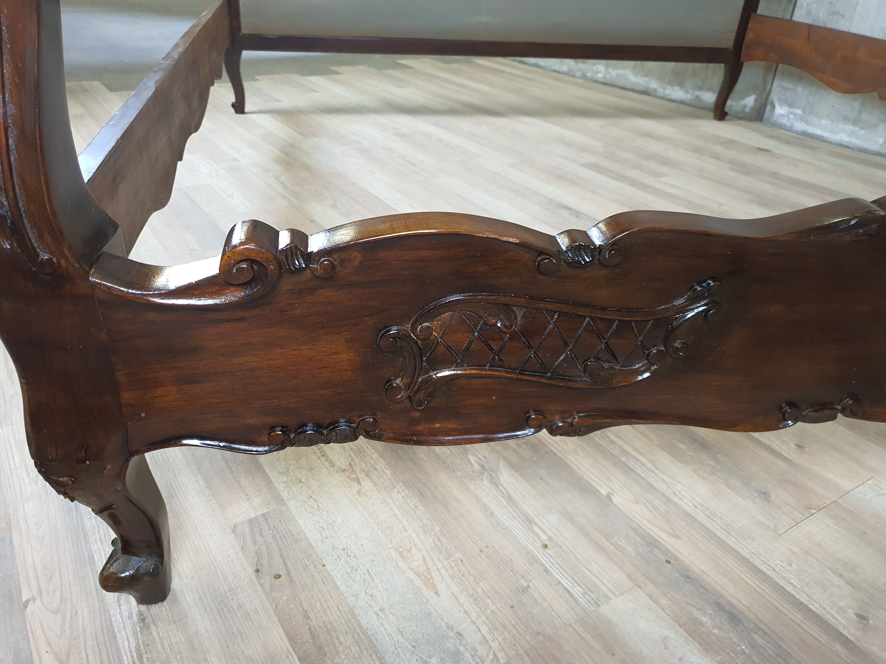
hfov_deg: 67.3
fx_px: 665
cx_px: 443
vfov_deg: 53.1
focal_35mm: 26
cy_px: 332
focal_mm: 4.3
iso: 320
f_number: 1.5
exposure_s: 1/50
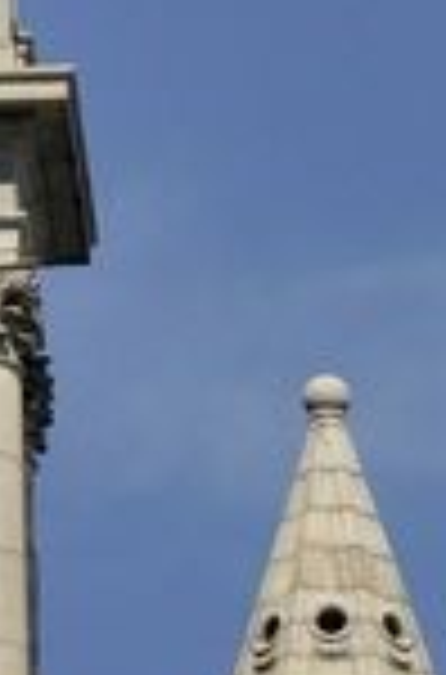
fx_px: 25317
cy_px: -549
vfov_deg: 1.5
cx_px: -728
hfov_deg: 1.0
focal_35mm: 1353
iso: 200
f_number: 8
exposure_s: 1/800
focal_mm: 150
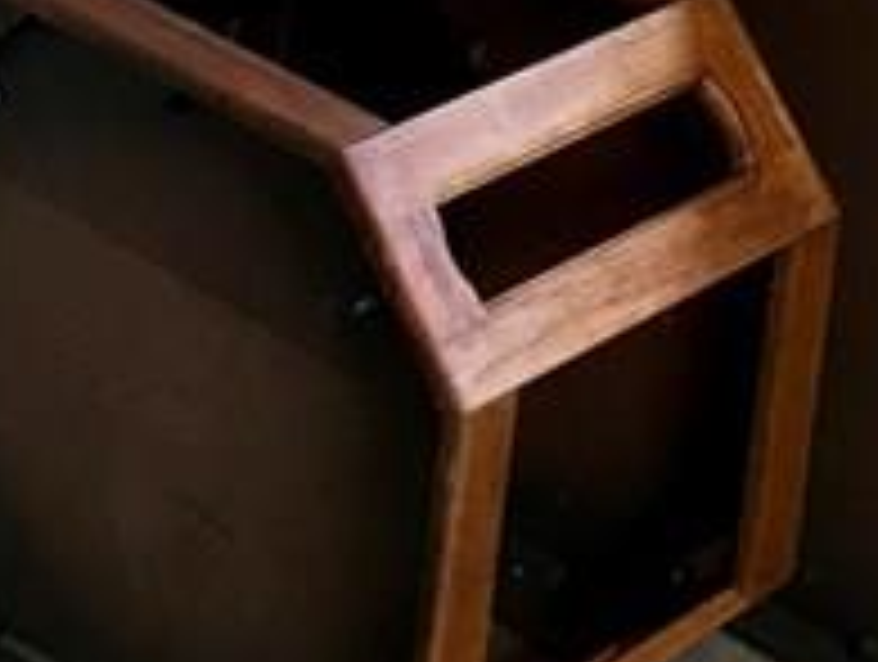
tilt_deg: -11.9
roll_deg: -7.1
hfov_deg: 12.9
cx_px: 666
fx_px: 3862
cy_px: -923
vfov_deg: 8.9
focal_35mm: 152
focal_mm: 4.15
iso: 32
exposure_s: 1/15
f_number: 2.2
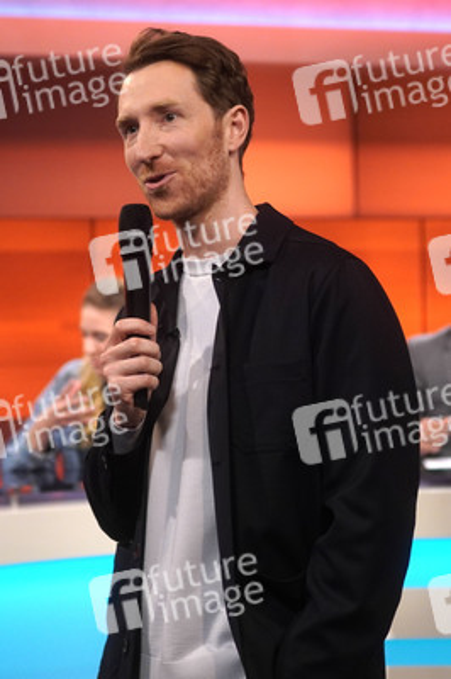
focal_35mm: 45
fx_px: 847
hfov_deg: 29.8
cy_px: 340
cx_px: 226
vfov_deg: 43.6
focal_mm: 30
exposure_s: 1/320
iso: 640
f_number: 1.4
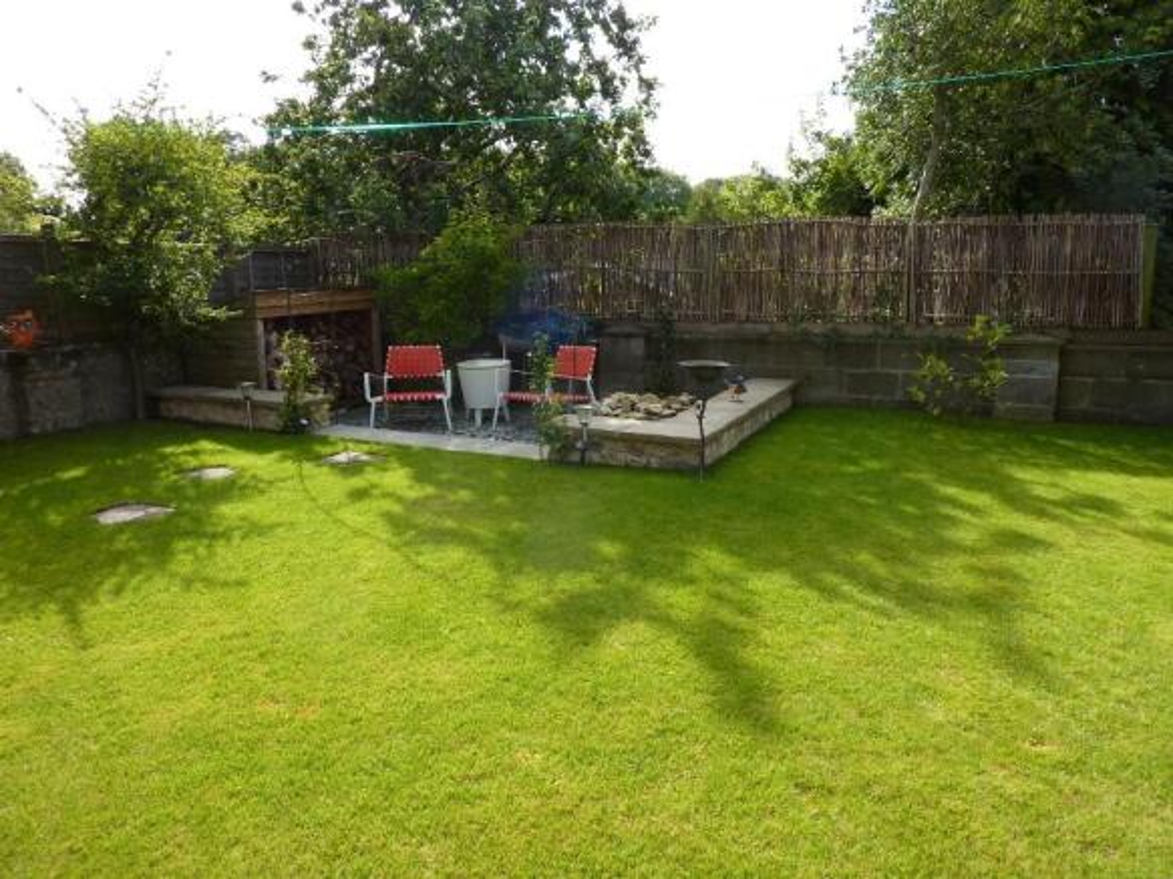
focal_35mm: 25
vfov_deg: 54.9
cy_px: 440
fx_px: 847
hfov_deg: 69.4
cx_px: 586
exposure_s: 1/250
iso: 80
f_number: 4
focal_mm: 4.1
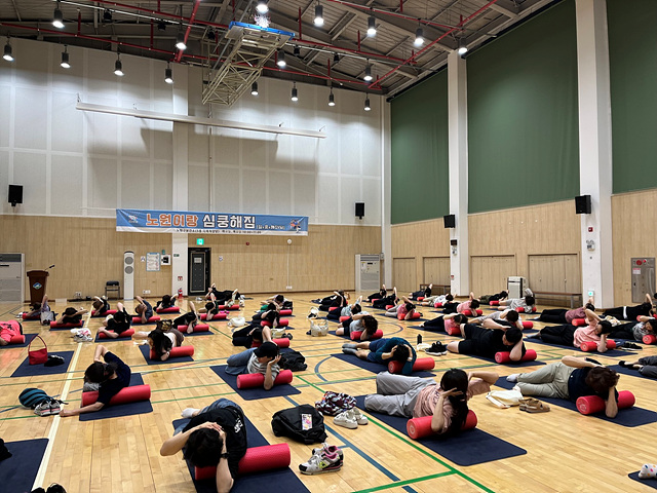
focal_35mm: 26
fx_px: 493
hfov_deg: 67.3
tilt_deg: +2.4
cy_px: 246
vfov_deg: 53.1
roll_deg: +0.3
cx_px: 328
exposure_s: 1/120
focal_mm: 5.1
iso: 100
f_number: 1.6
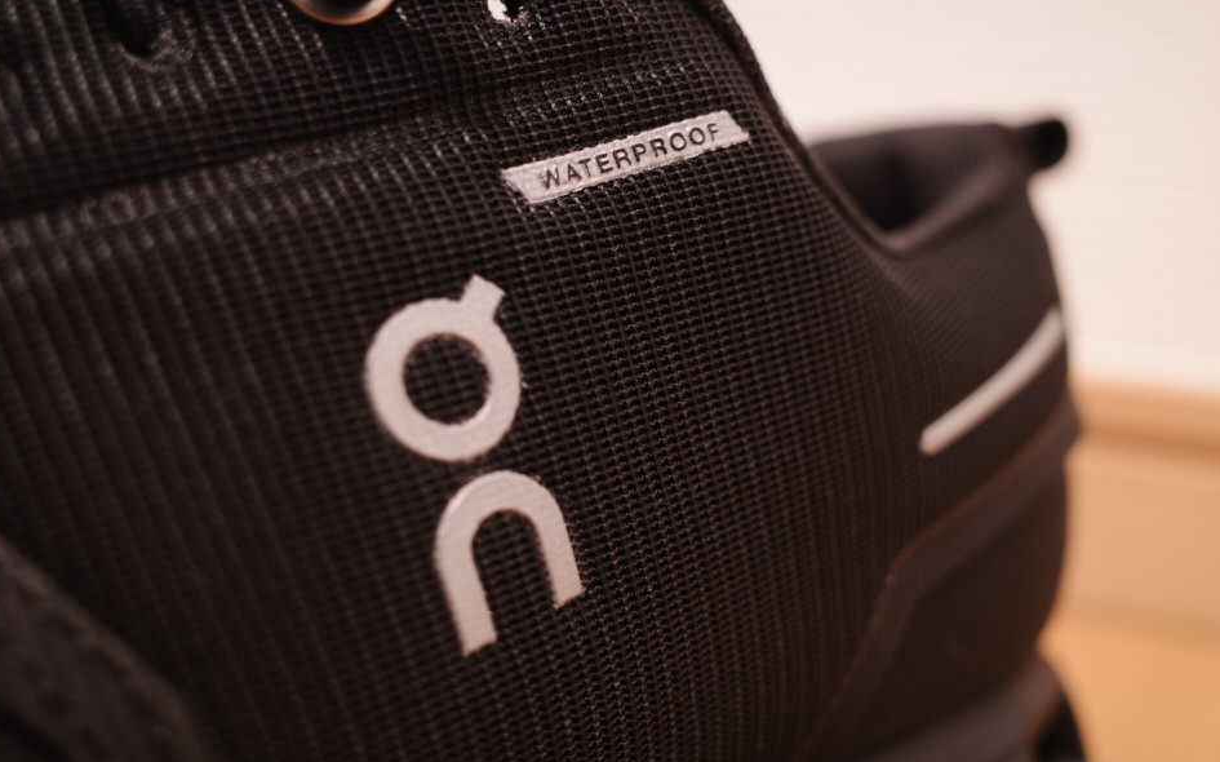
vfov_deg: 43.1
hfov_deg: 64.7
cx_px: 605
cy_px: 403
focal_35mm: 29
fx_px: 964
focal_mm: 18.3
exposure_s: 1/5
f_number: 3.5
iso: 400
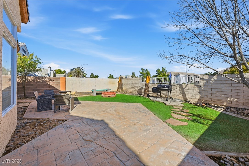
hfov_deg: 104.3
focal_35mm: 14
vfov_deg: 81.2
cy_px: 83
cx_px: 124
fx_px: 97
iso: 64
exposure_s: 1/1250
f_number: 9
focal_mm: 14
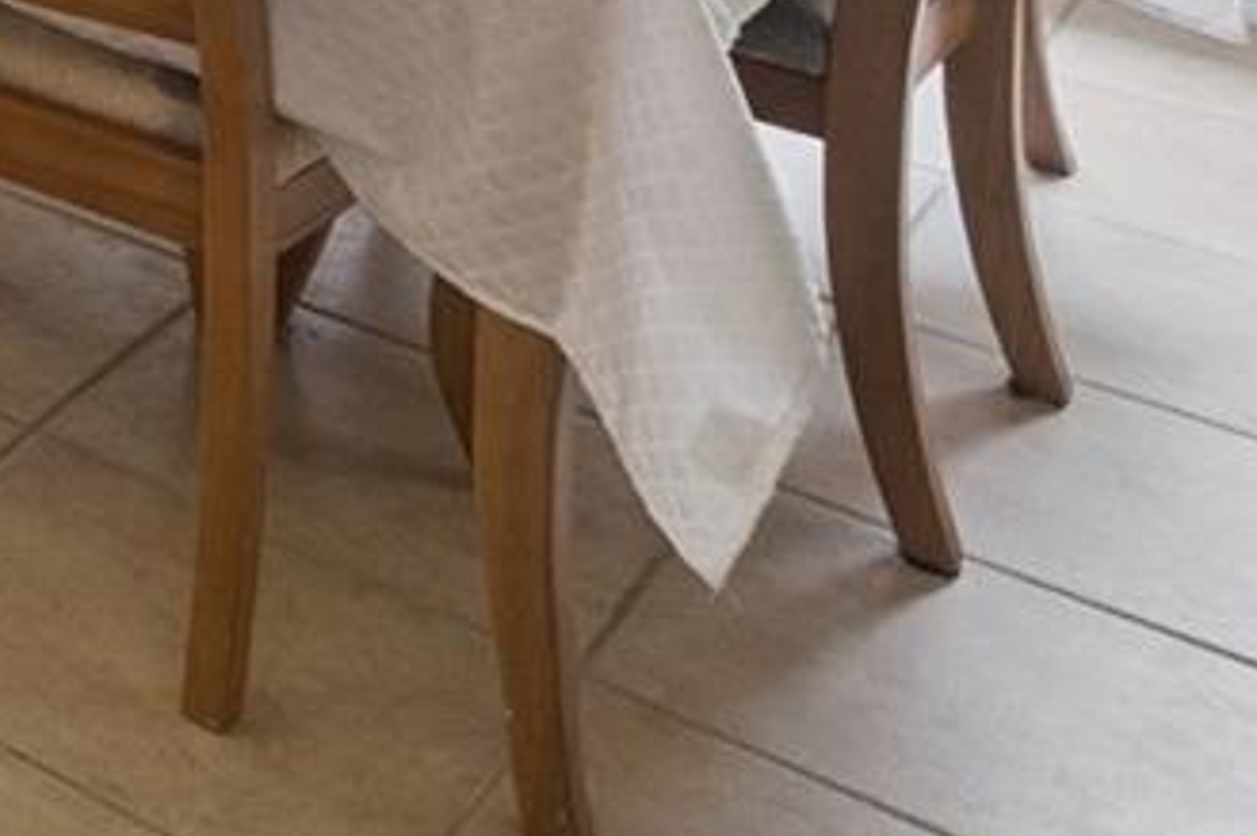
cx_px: -1150
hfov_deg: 19.1
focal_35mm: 73
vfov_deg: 13.6
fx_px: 2548
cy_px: -1164
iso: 400
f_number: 8
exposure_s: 1/30
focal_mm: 10
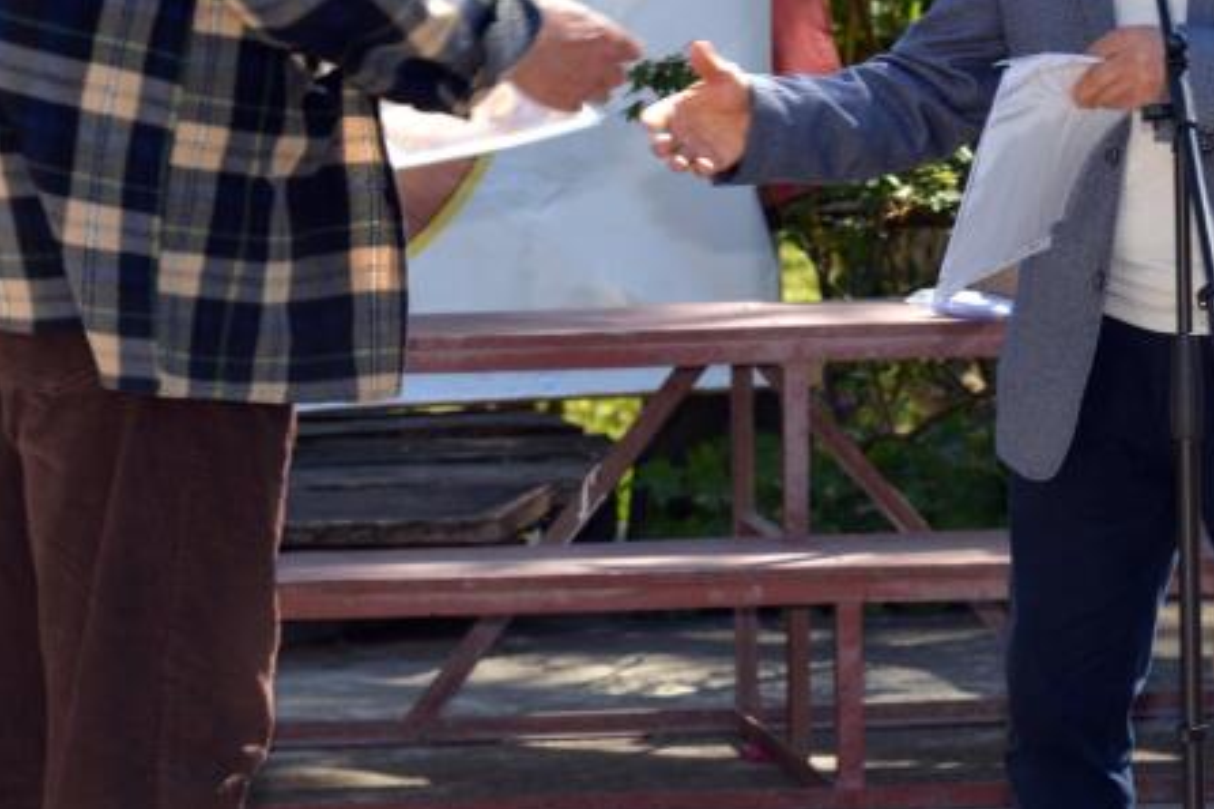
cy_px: 30
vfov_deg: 6.5
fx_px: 7146
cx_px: 653
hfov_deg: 9.7
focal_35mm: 212
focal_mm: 105
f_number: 5
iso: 200
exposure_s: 1/100
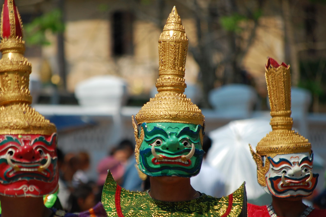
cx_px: 145
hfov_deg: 5.7
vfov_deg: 3.8
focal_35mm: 362
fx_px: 3275
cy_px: 125
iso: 200
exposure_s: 1/1000
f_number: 5.6
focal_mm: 200
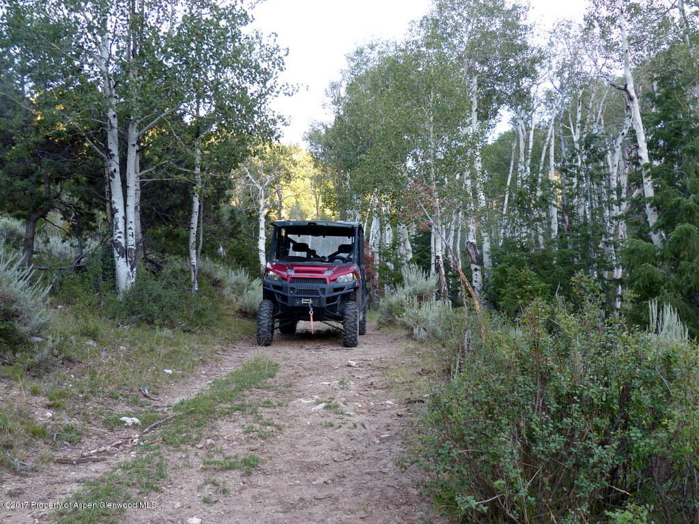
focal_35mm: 38
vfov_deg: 37.7
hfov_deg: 49.0
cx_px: 350
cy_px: 262
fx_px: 767
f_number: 2.8
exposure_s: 1/100
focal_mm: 6.8
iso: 100
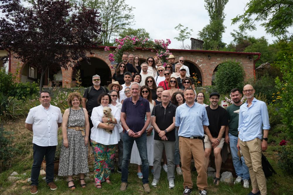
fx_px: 252
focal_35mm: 31
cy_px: 98
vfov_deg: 42.3
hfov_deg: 60.3
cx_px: 146
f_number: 5.6
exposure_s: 1/4000
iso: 1000
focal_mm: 31
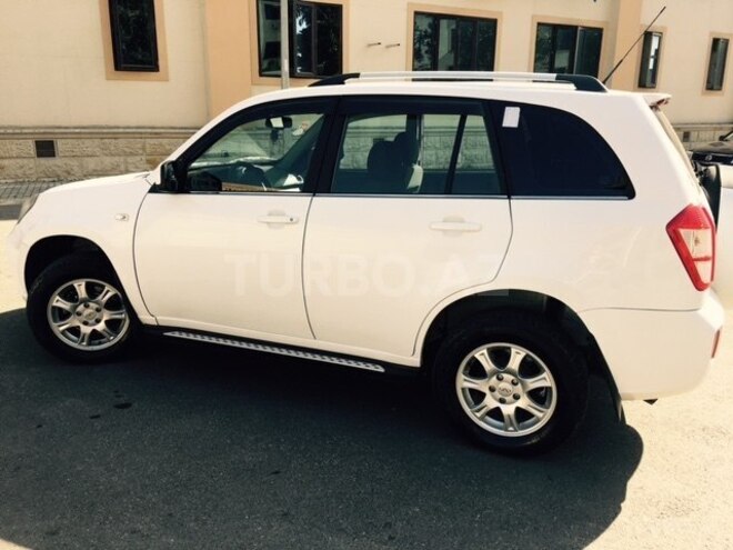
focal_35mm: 29
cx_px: 366
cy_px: 275
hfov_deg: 61.7
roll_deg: +0.1
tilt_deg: -12.6
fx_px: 614
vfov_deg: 48.2
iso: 25
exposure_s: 1/894
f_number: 2.2
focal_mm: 4.15
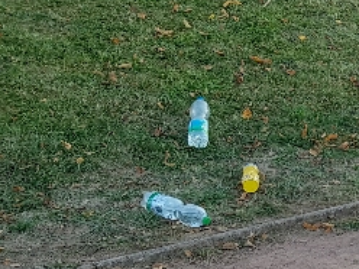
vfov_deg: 14.1
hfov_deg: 16.2
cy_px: 136
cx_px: 614
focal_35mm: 105
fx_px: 1089
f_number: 1.7
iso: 50
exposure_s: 1/120
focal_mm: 4.2
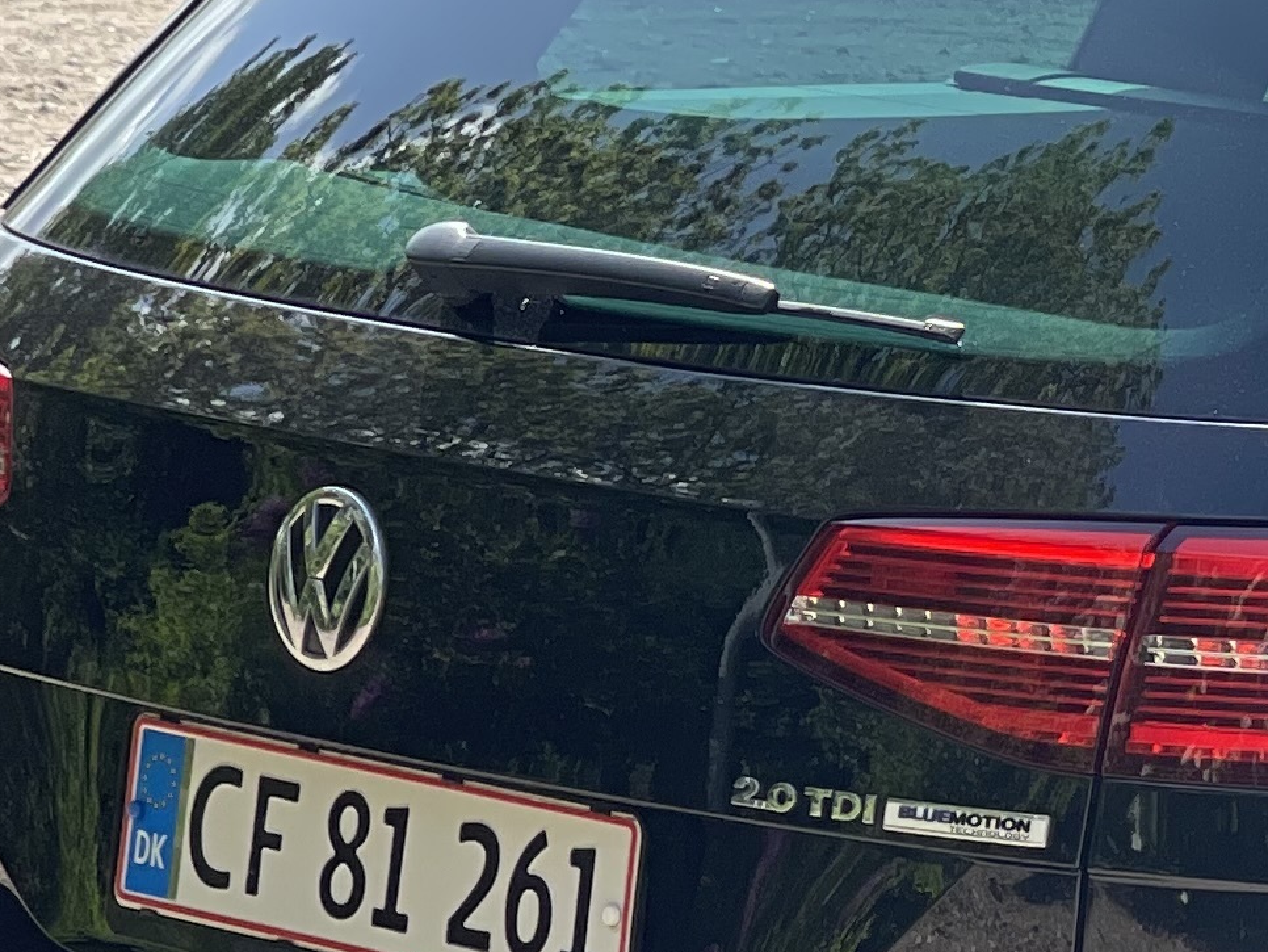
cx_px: 2478
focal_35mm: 267
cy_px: 951
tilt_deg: -9.3
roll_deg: -1.0
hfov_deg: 7.2
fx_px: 9783
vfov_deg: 5.6
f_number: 2.2
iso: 32
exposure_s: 1/455
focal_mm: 7.5
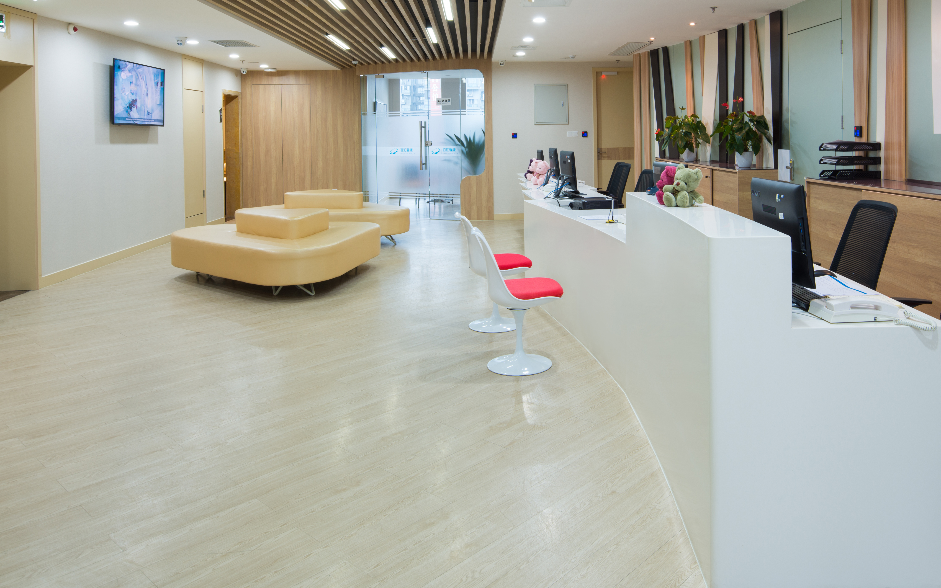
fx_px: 692
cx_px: 531
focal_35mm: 27
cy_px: 210
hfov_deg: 68.1
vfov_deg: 45.5
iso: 100
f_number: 11
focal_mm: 19
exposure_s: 2
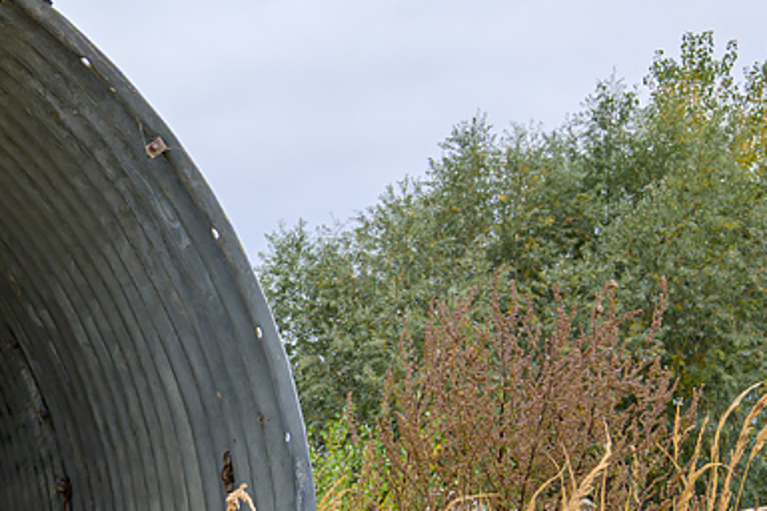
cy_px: 565
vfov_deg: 11.1
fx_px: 2599
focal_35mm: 122
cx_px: -389
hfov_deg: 15.5
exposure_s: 1/90
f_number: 6.7
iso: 200
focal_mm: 26
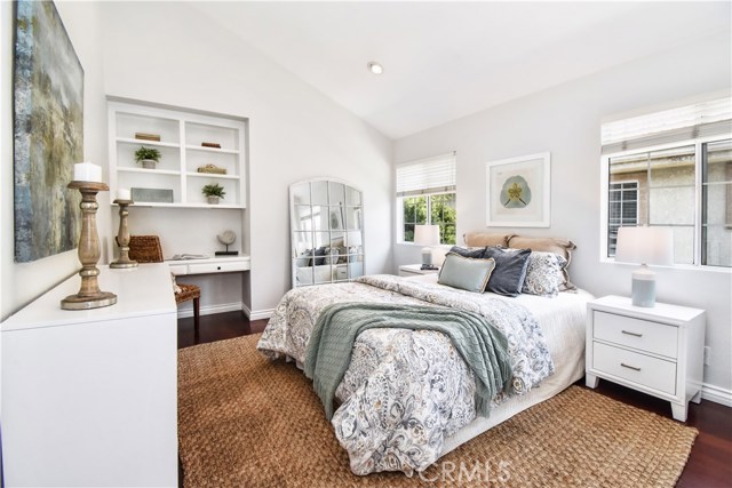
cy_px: 244
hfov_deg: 100.4
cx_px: 366
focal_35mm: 15
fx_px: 305
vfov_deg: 77.4
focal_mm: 10
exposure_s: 1/80
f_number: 8
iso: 1000
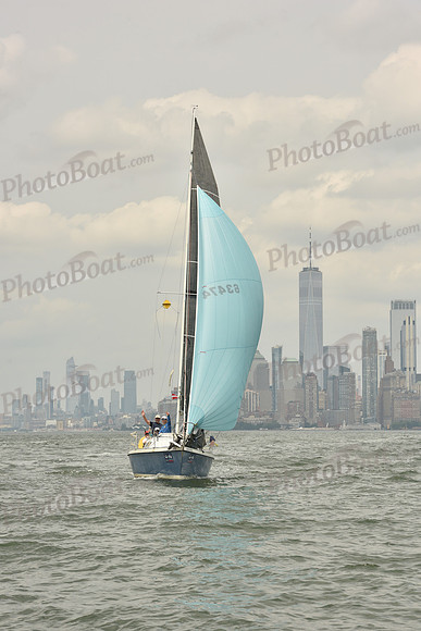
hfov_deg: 13.4
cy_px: 316
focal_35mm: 102
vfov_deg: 20.0
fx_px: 1788
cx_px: 210
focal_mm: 102
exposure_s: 1/640
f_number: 11
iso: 250
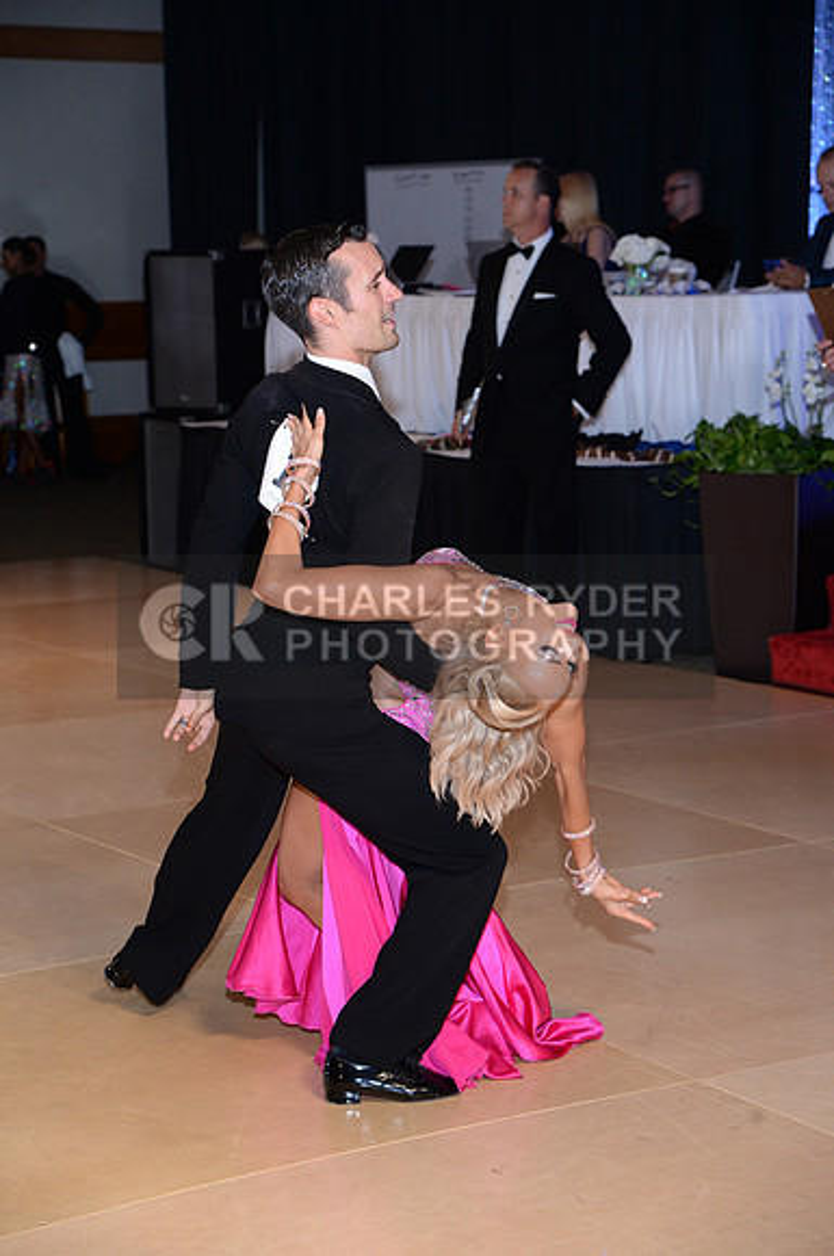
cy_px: 628
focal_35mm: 82
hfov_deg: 16.6
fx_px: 2858
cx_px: 417
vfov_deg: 24.8
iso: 1250
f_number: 5.6
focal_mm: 82
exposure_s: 1/250
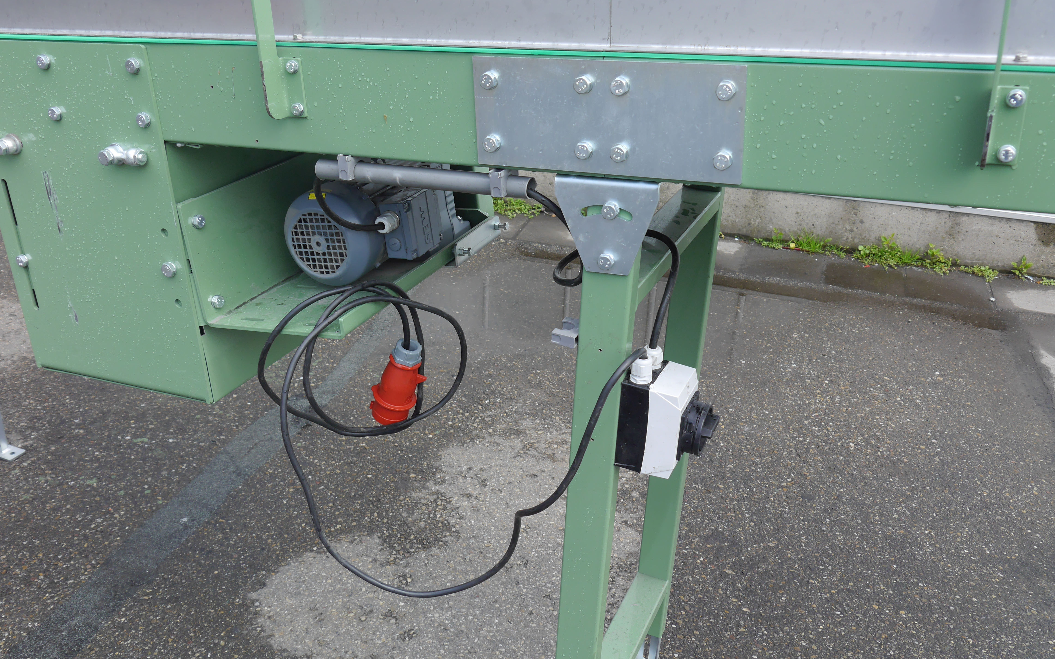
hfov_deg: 56.7
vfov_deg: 37.3
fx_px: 978
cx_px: 527
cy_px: 331
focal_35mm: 34
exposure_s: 1/200
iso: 160
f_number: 5.6
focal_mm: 16
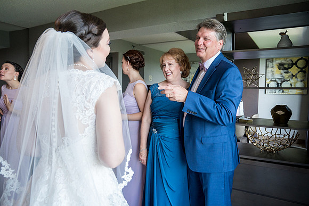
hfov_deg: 67.4
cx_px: 154
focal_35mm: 27
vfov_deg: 48.0
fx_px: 232
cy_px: 103
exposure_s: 1/160
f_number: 4.5
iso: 1000
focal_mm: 27
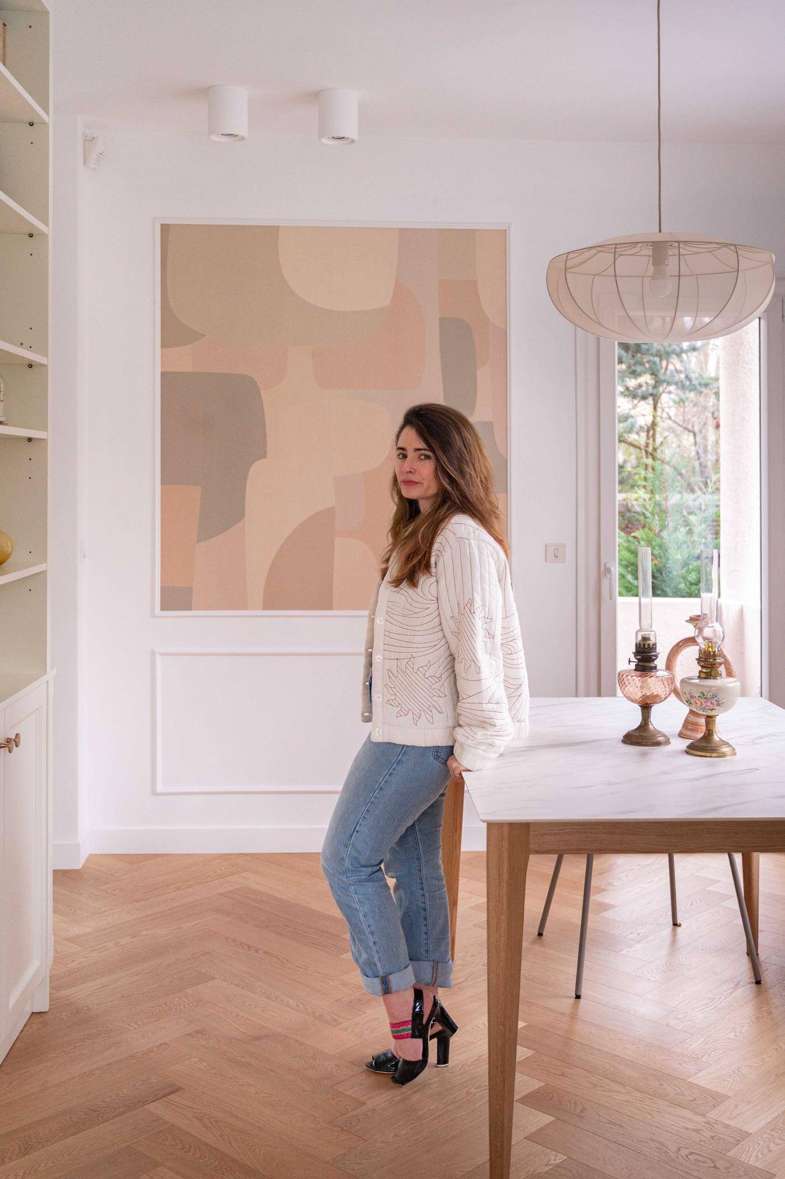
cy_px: 590
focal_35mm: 37
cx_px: 392
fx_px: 1212
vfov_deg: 51.9
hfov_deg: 35.9
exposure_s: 1/100
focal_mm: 37
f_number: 4
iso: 1600
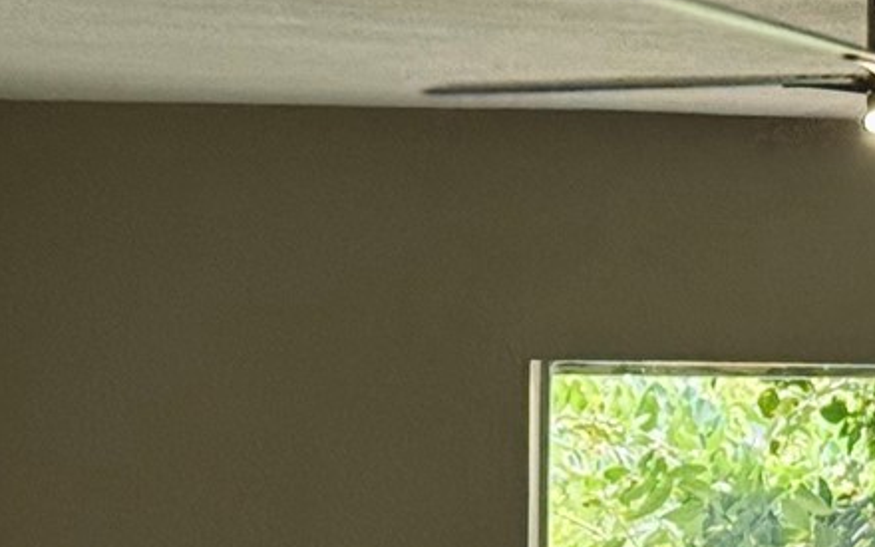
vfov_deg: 5.5
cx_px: 1012
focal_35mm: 237
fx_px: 5652
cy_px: 959
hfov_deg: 8.8
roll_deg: -1.7
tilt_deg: -2.3
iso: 80
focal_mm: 6.76
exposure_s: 1/121
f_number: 1.78
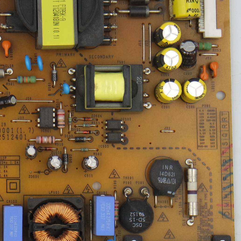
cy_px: 75
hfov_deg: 13.1
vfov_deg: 13.2
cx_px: 12
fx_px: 1040
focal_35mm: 132
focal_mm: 20
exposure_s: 1/125
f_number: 5
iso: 200
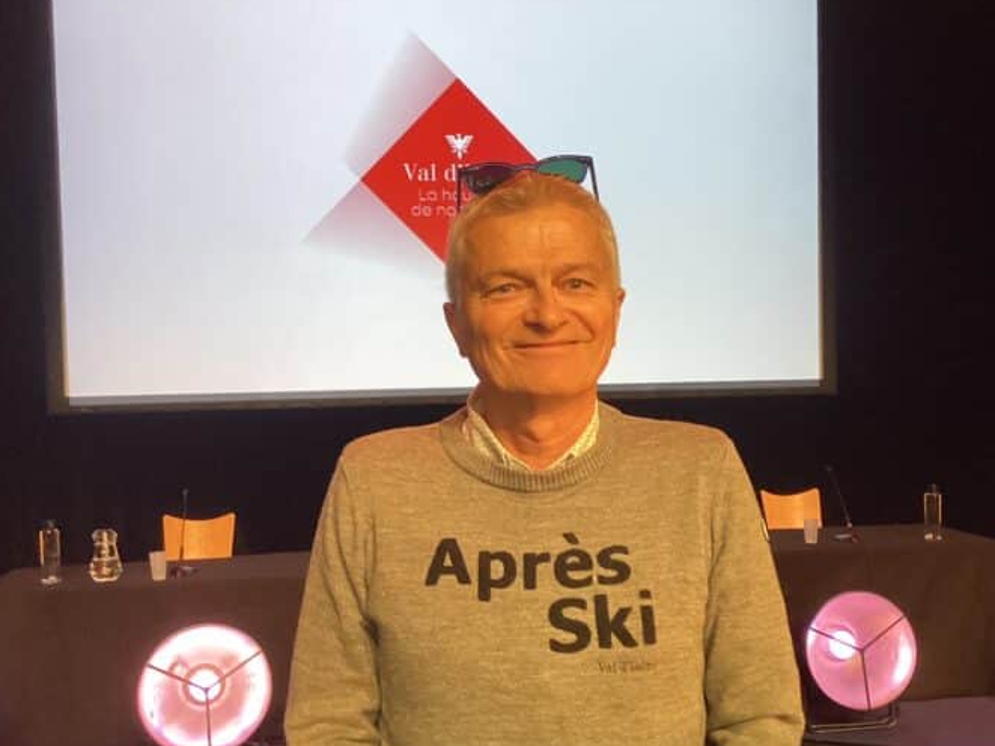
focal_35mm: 36
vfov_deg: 39.6
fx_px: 1035
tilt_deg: -3.4
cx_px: 515
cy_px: 423
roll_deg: +0.5
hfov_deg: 51.3
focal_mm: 3.3
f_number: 2.4
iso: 100
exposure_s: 1/60
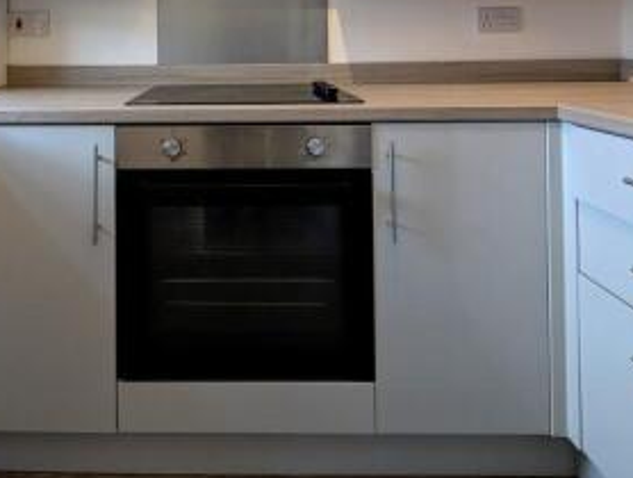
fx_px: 458
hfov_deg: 68.0
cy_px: 33
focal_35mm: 25
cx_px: 230
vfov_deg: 48.3
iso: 73
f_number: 1.7
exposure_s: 1/23.8
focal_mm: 2.02
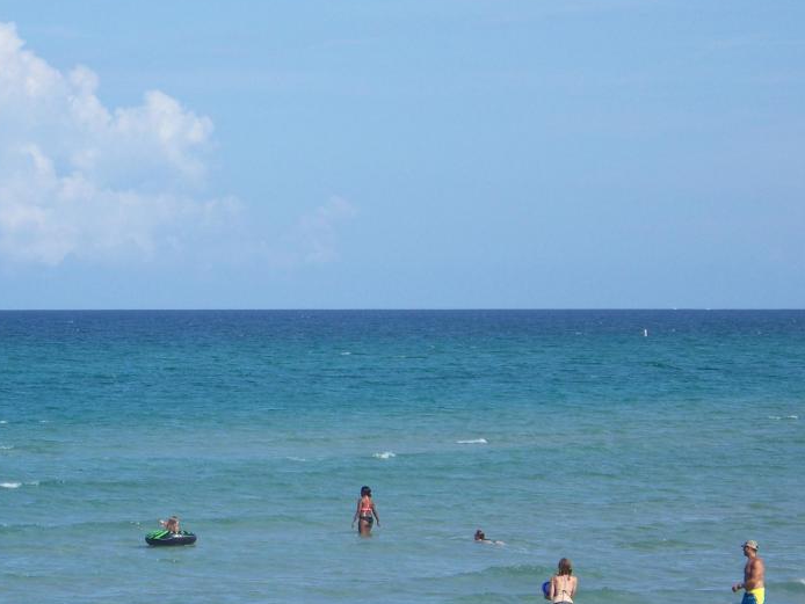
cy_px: 392
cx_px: 342
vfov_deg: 7.4
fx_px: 4699
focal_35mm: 202
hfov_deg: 9.8
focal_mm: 22.2
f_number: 3.2
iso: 64
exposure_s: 1/1000
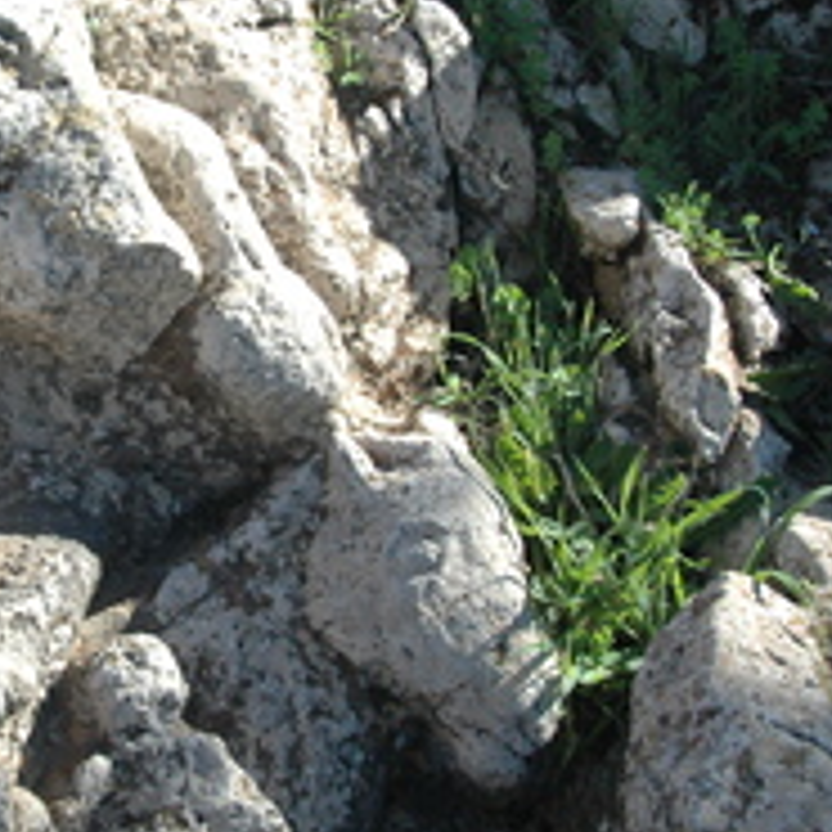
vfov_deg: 17.9
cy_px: 351
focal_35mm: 97
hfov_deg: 17.7
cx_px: 108
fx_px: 2638
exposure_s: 1/500
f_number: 11
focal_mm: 32
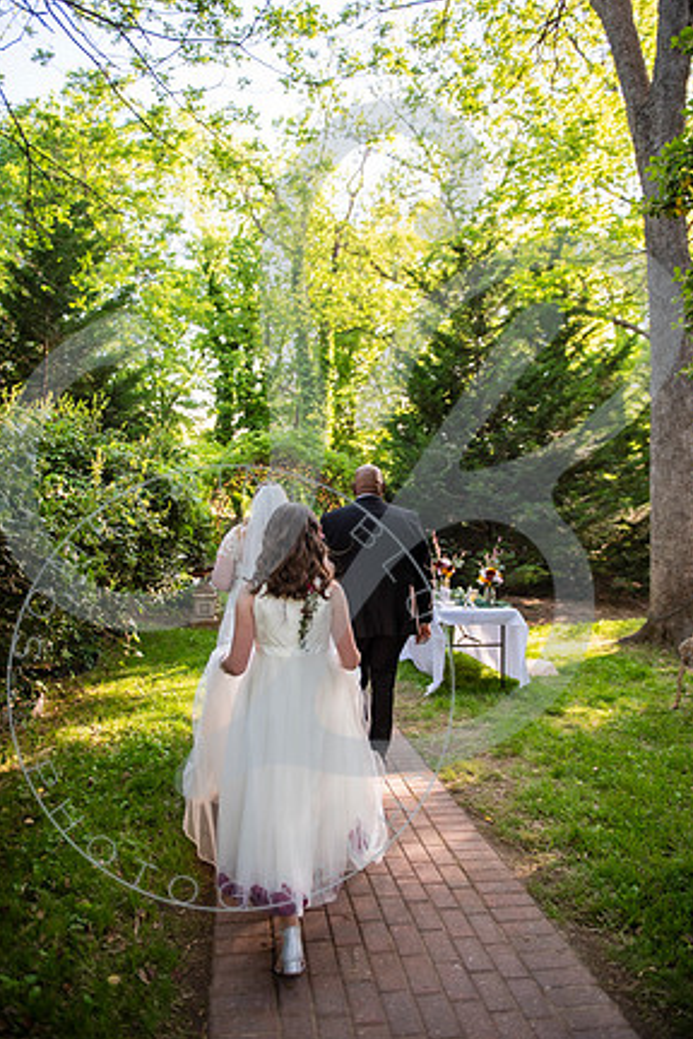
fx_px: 722
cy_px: 505
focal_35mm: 25
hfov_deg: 51.3
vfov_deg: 71.5
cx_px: 339
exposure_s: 1/200
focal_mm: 24
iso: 100
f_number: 2.8
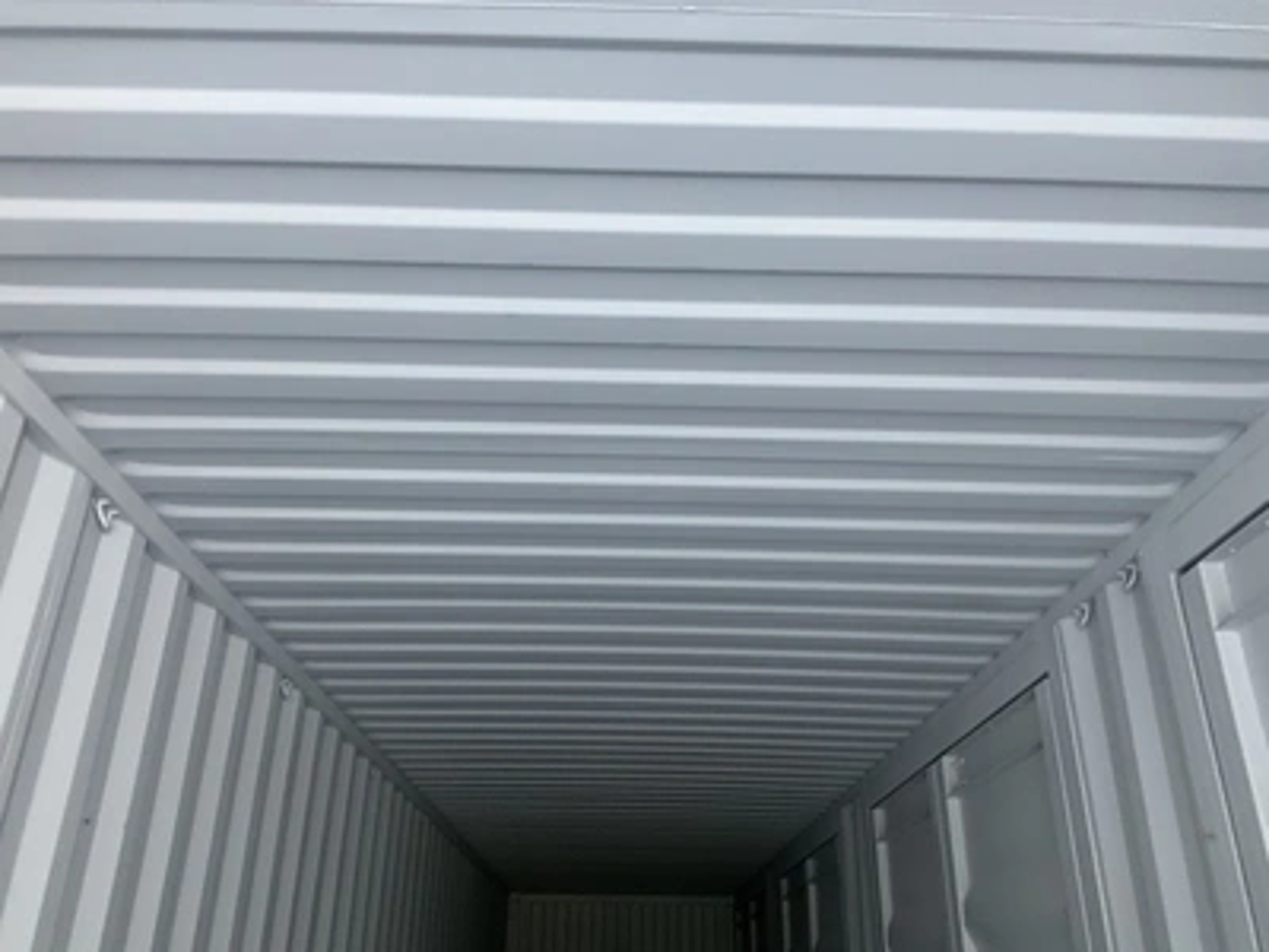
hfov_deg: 61.7
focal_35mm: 29
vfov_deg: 48.2
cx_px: 634
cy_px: 476
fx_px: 1063
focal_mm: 3
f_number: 1.8
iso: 125
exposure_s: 1/60
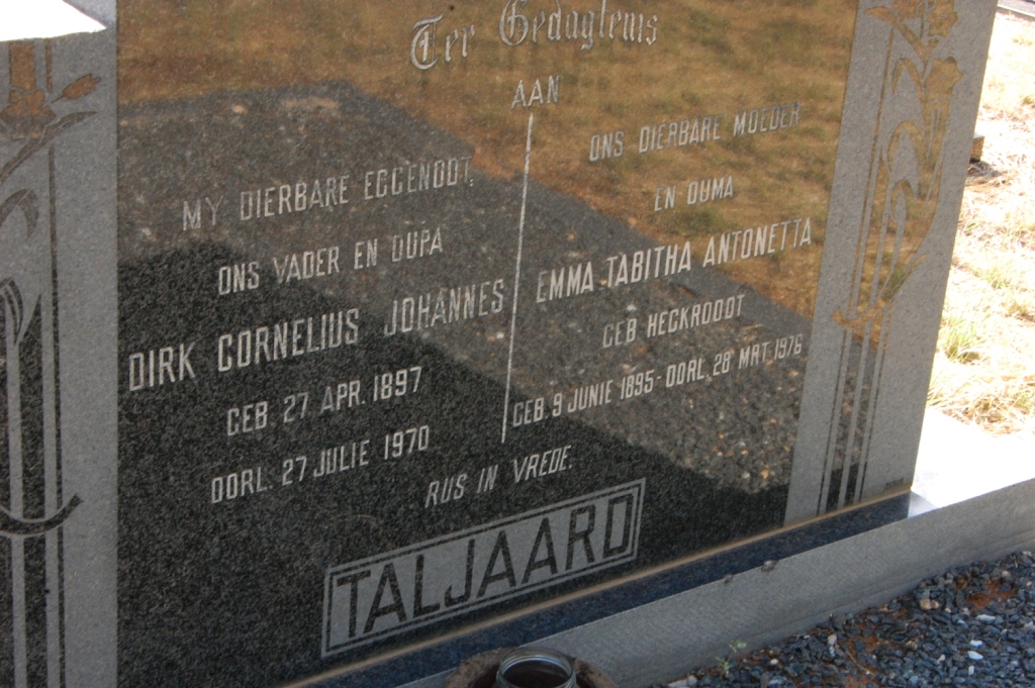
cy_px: 344
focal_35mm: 75
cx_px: 518
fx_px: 2154
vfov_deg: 18.2
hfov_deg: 27.0
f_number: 22
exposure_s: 1/30
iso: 800
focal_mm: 50
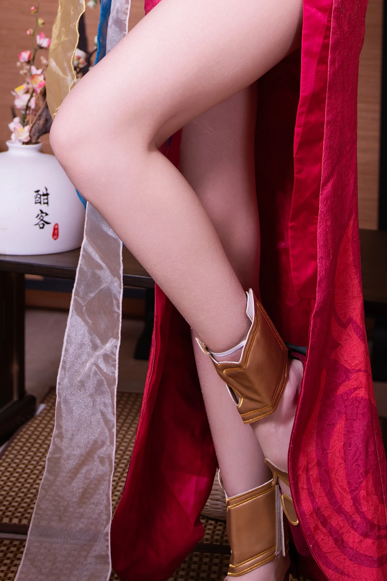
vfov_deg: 21.6
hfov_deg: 15.5
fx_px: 1419
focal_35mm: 88
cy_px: -101
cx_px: 170
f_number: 2.8
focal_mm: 36
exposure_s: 1/100
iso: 250
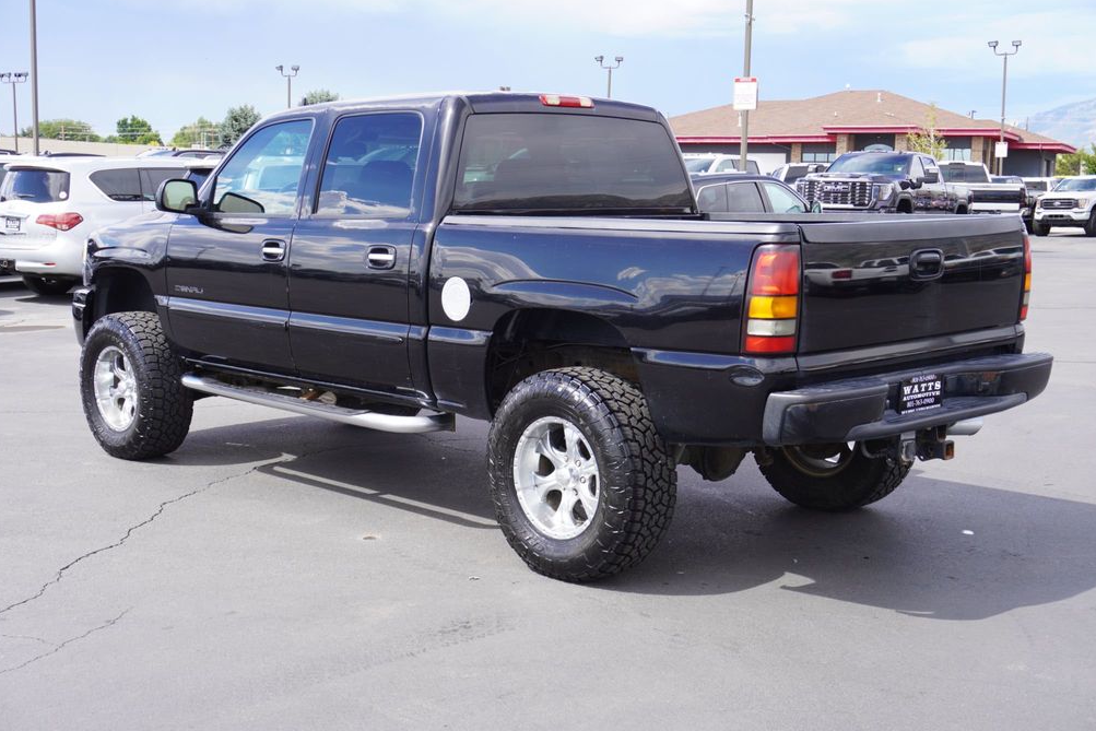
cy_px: 370
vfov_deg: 28.4
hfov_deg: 41.5
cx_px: 546
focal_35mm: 48
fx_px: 1447
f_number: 7.1
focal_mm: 31
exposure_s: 1/100
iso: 100
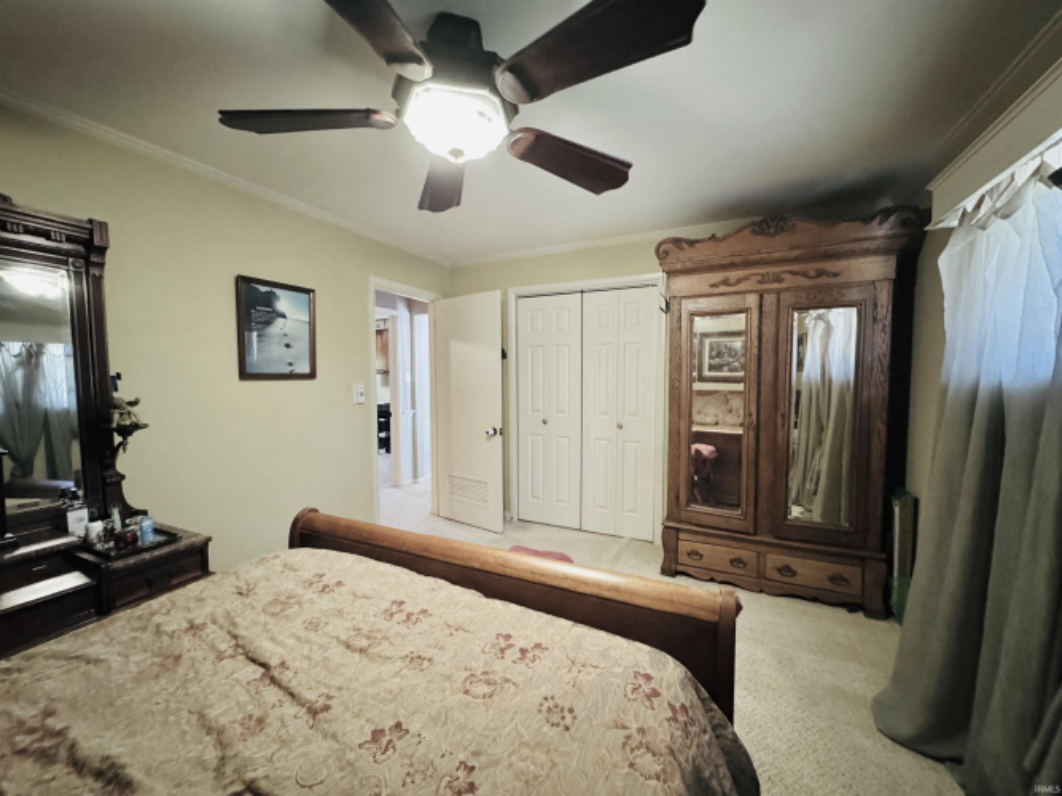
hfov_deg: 102.1
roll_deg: +0.8
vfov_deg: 85.7
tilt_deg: -3.0
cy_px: 398
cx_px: 531
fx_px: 429
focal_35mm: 14
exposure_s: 1/40
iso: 1250
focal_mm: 2.22
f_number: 2.2
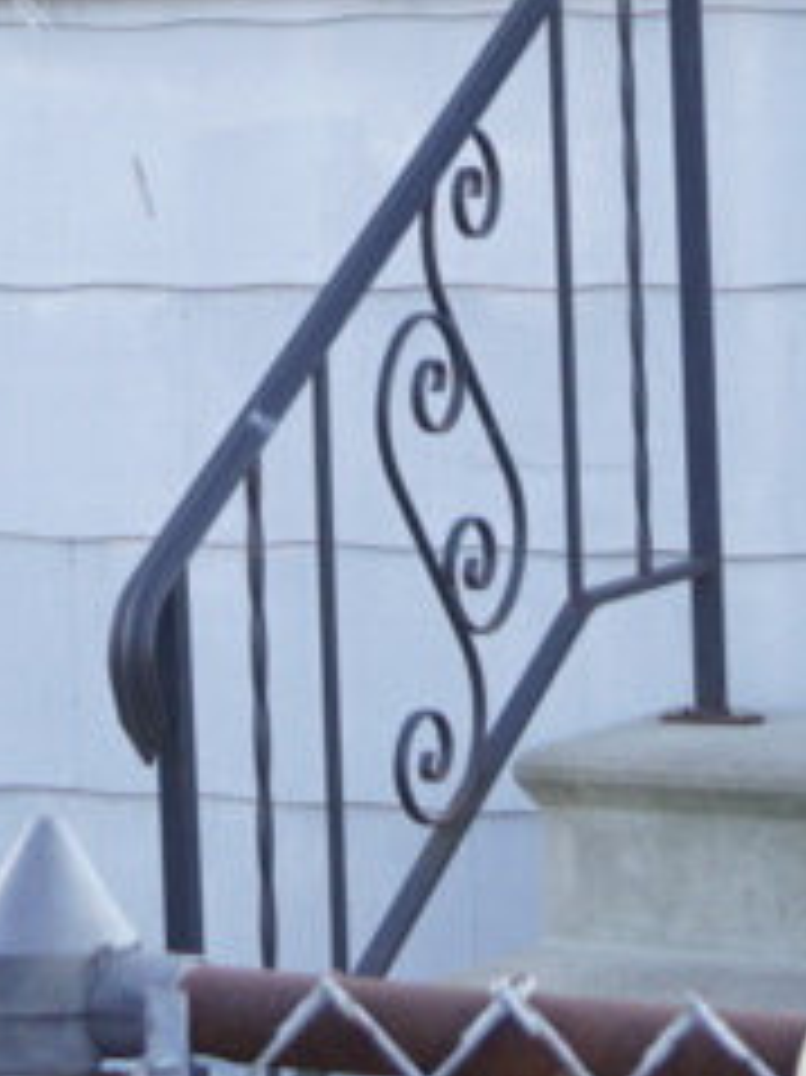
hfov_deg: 7.6
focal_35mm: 195
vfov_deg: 10.0
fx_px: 6059
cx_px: 378
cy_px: -311
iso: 100
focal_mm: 20
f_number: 4
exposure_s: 1/45
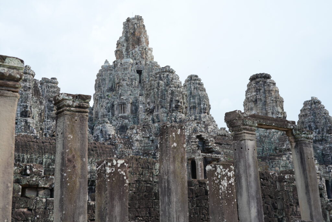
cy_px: 111
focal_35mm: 42
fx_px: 387
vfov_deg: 31.9
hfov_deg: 46.4
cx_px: 166
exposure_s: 1/100
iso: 100
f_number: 5
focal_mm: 42
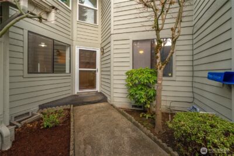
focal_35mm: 14
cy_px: 78
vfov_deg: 81.3
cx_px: 117
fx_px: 91
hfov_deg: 104.2
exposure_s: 1/30
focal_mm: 14
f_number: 7.1
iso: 80
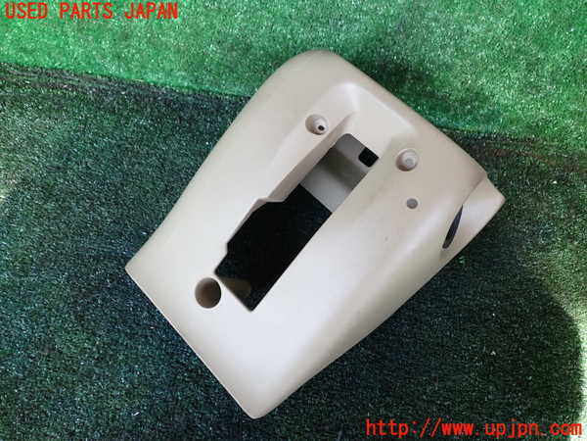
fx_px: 509
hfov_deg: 60.0
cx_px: 294
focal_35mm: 30
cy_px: 220
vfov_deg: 46.8
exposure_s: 1/60
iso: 100
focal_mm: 5.4
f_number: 2.3
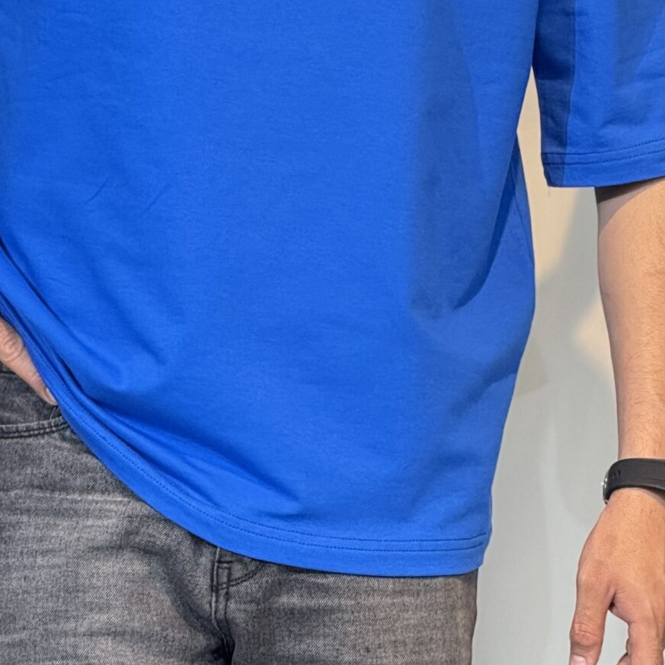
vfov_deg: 5.6
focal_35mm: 311
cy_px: -1
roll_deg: +0.5
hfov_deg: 5.6
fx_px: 6759
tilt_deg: -1.6
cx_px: 312
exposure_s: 1/100
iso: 250
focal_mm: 15.66
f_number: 2.8
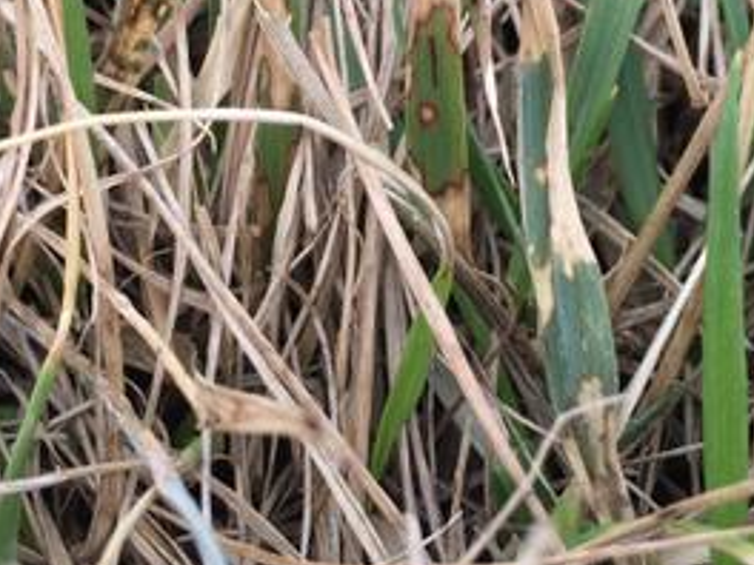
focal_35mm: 66
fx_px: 1438
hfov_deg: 29.4
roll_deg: -4.0
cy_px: 11
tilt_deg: -44.0
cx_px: 371
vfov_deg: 21.5
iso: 32
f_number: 2.2
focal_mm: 4.15
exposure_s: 1/377
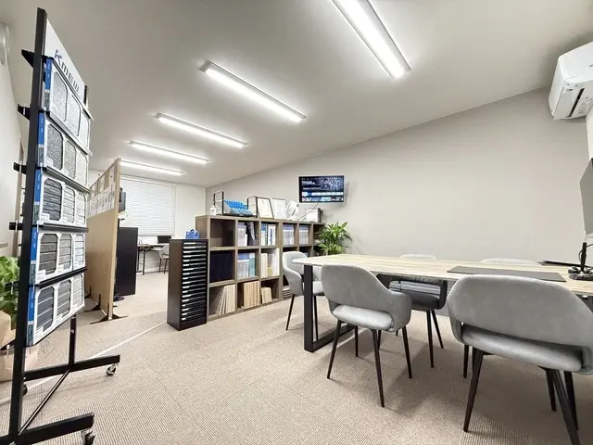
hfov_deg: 102.1
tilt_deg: +3.5
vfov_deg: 85.7
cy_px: 222
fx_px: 240
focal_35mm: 14
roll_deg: +0.5
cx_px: 296
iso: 800
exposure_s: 1/60
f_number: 2.2
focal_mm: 2.22
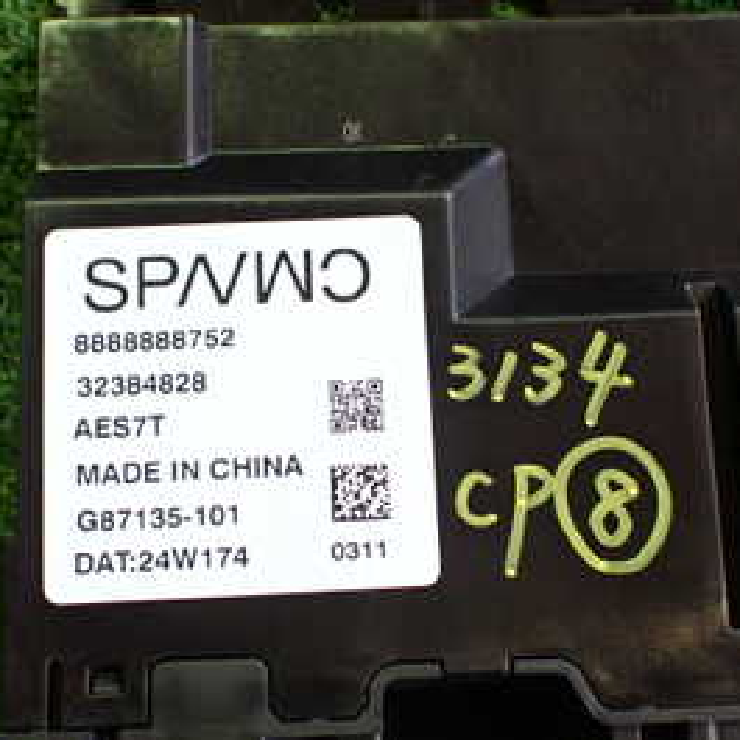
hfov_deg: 28.6
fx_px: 1451
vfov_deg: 28.6
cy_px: 427
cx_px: 413
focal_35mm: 60
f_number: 2.3
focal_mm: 5.4
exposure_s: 1/125
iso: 800
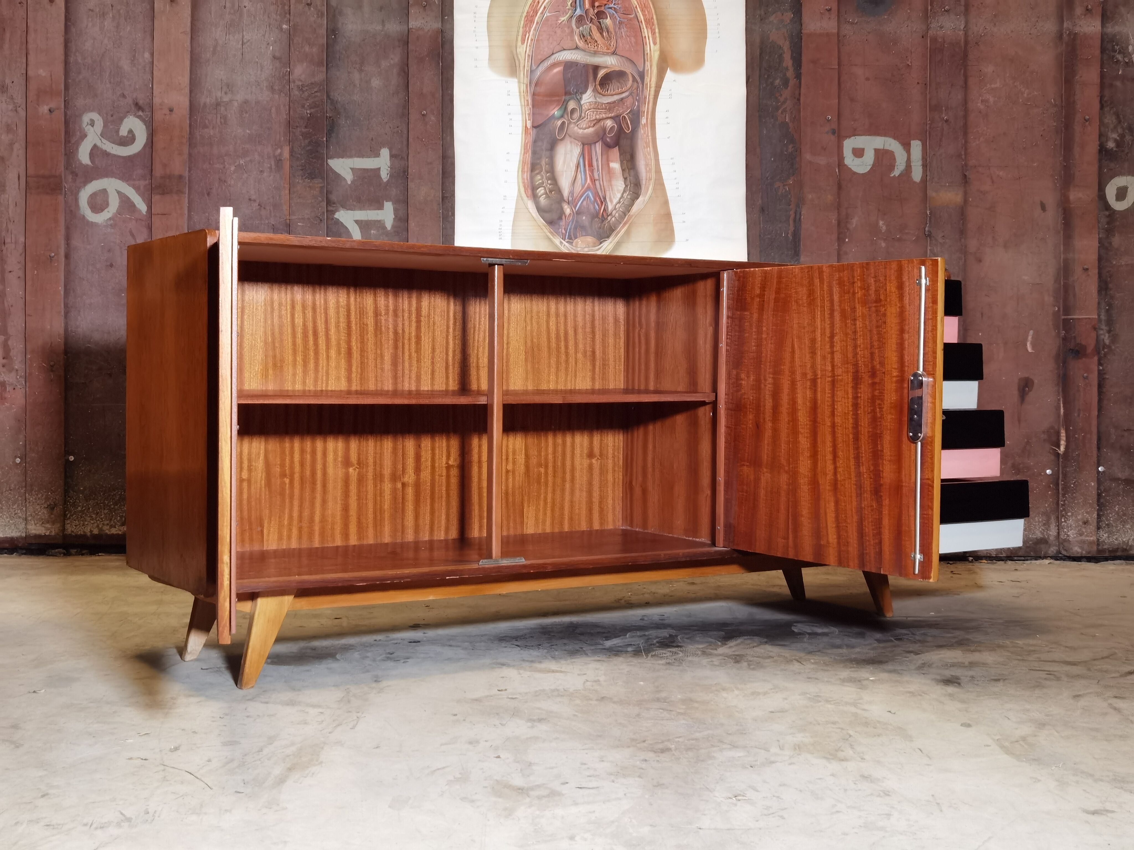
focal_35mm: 45
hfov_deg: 42.1
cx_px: 567
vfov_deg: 32.2
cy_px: 425
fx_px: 1474
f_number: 1.9
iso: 400
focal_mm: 6.71
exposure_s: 1/33.3
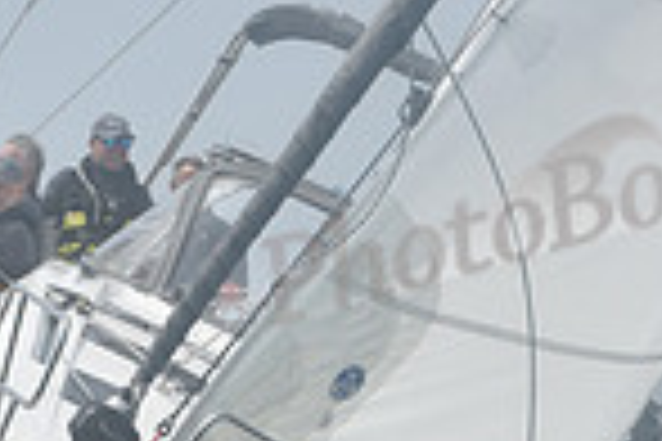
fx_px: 6693
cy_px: 506
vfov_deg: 3.8
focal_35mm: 364
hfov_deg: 5.7
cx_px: 32
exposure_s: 1/800
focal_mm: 92
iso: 320
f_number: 11
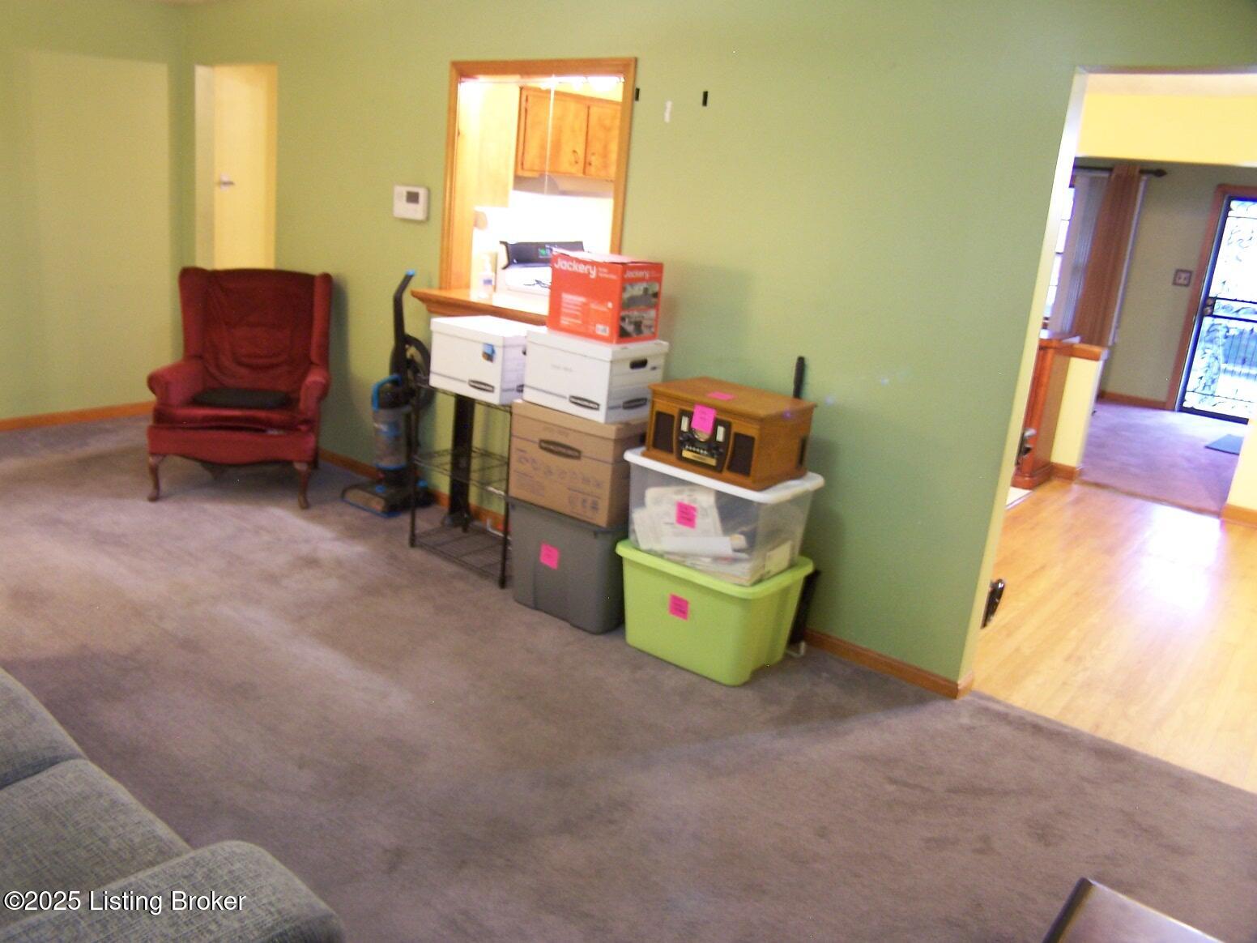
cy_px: 472
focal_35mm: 38
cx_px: 628
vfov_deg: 37.7
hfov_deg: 49.0
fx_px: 1380
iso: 140
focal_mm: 6.3
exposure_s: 1/3
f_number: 2.8
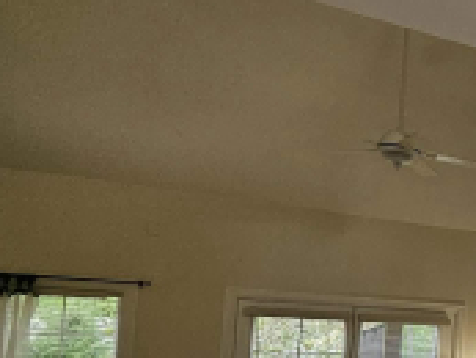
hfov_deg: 20.6
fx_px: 688
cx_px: 912
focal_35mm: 50
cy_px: 330
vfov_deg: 27.9
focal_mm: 1.74
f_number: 2.2
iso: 40
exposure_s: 1/60
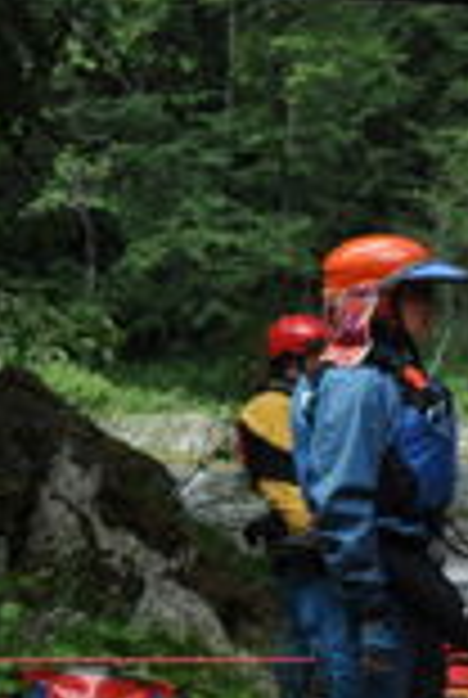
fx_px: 3494
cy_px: 545
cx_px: 1638
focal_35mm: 180
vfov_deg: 11.4
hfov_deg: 6.6
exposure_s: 1/320
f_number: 8
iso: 500
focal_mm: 35
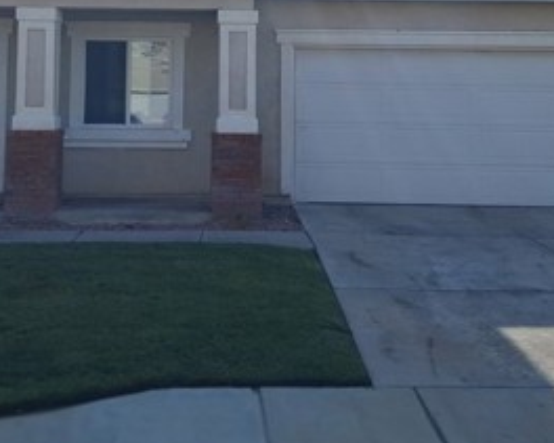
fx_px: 1049
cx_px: 229
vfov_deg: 23.2
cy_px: 38
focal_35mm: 64
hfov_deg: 29.5
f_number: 1.8
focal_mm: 4
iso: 25
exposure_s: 1/1520
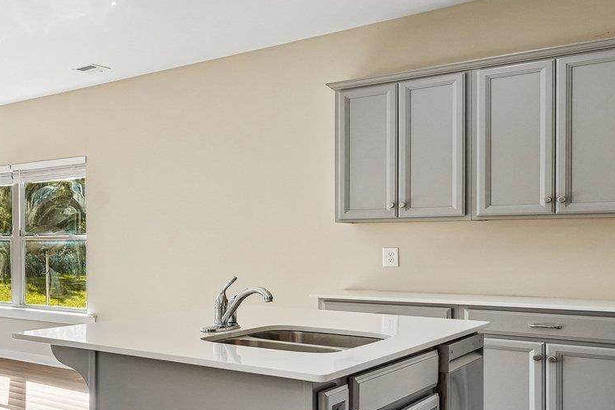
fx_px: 649
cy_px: 247
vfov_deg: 34.9
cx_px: -165
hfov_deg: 36.0
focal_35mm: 38
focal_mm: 14
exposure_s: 1/80
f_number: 8
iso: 400
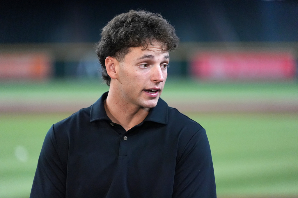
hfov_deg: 10.3
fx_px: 1655
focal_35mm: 200
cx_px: 149
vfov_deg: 6.9
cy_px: 99
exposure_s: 1/5000
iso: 5000
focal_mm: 200
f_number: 2.8
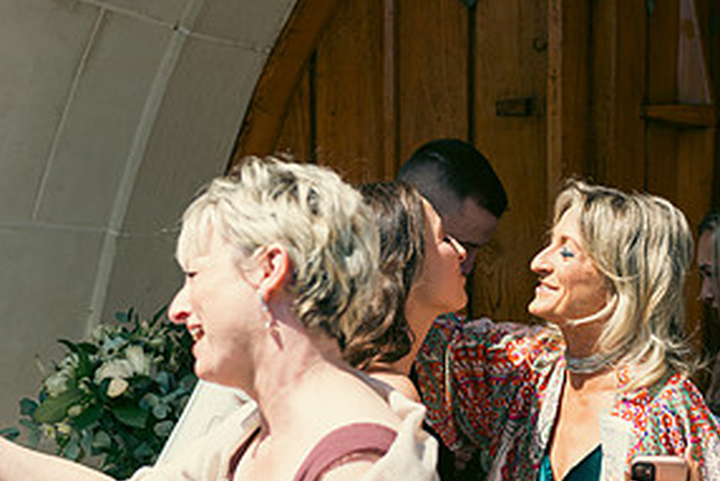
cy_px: 361
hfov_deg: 24.5
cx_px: 602
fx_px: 1621
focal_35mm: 81
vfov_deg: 16.8
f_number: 3.5
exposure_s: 1/800
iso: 100
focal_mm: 40
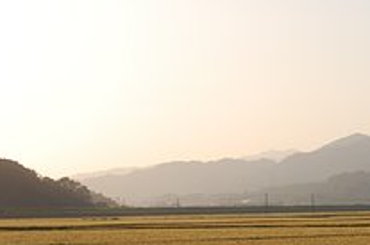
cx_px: 393
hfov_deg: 14.3
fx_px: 1446
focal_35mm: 141
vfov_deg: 9.7
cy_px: 182
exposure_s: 1/400
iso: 200
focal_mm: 38
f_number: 10
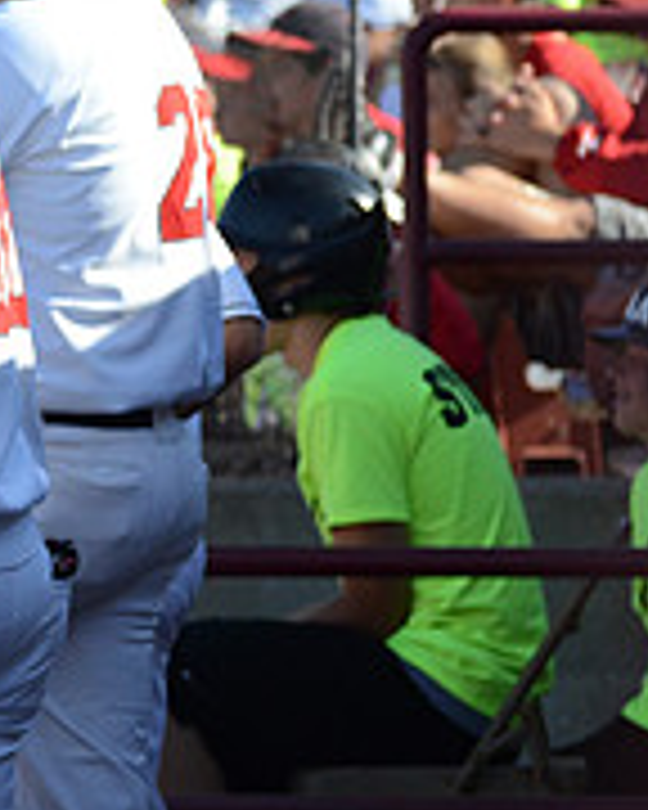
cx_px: -342
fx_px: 12610
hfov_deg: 2.9
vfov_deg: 3.7
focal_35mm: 526
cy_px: 104
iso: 800
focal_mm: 116
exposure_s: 1/3200
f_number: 4.8
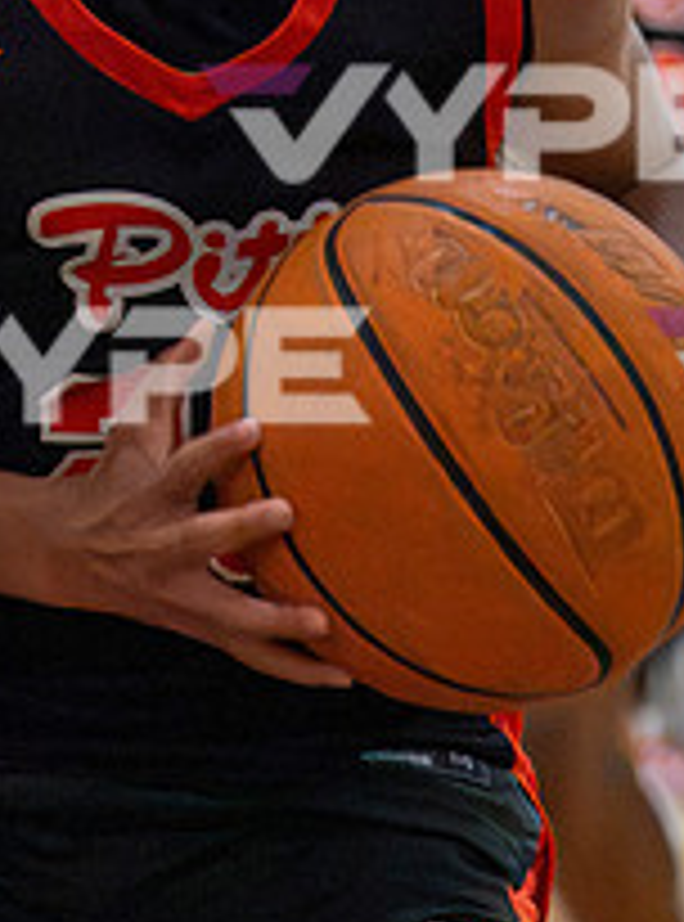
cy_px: -479
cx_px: -509
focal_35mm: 317
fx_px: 8413
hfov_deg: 4.6
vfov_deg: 6.2
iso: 10000
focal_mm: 70
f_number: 3.2
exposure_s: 1/1000
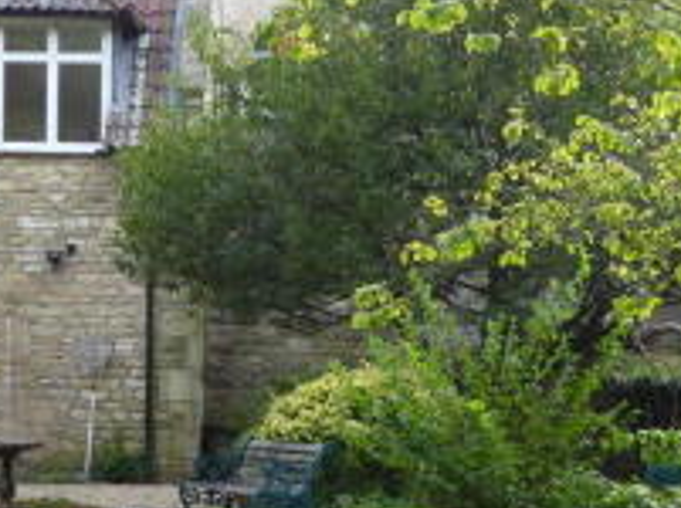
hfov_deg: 16.2
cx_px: 259
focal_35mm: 122
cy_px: 371
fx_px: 2396
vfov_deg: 12.1
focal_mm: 7.2
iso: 80
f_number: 3.8
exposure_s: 1/125
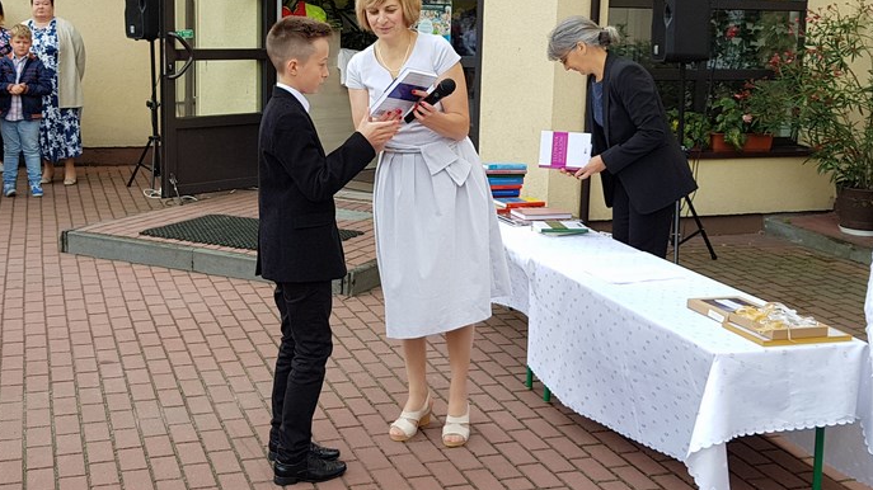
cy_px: 173
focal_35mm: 33
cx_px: 409
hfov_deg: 59.5
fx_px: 764
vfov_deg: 35.3
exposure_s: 1/366
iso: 50
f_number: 1.7
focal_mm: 4.2
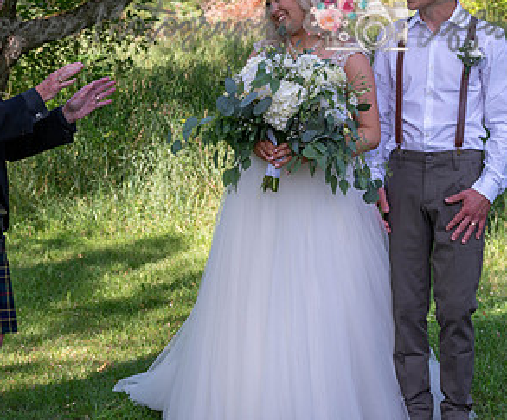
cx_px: 160
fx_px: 1720
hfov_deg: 16.7
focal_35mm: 113
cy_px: 145
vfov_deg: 13.9
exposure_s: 1/250
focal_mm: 53
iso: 200
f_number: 5.6
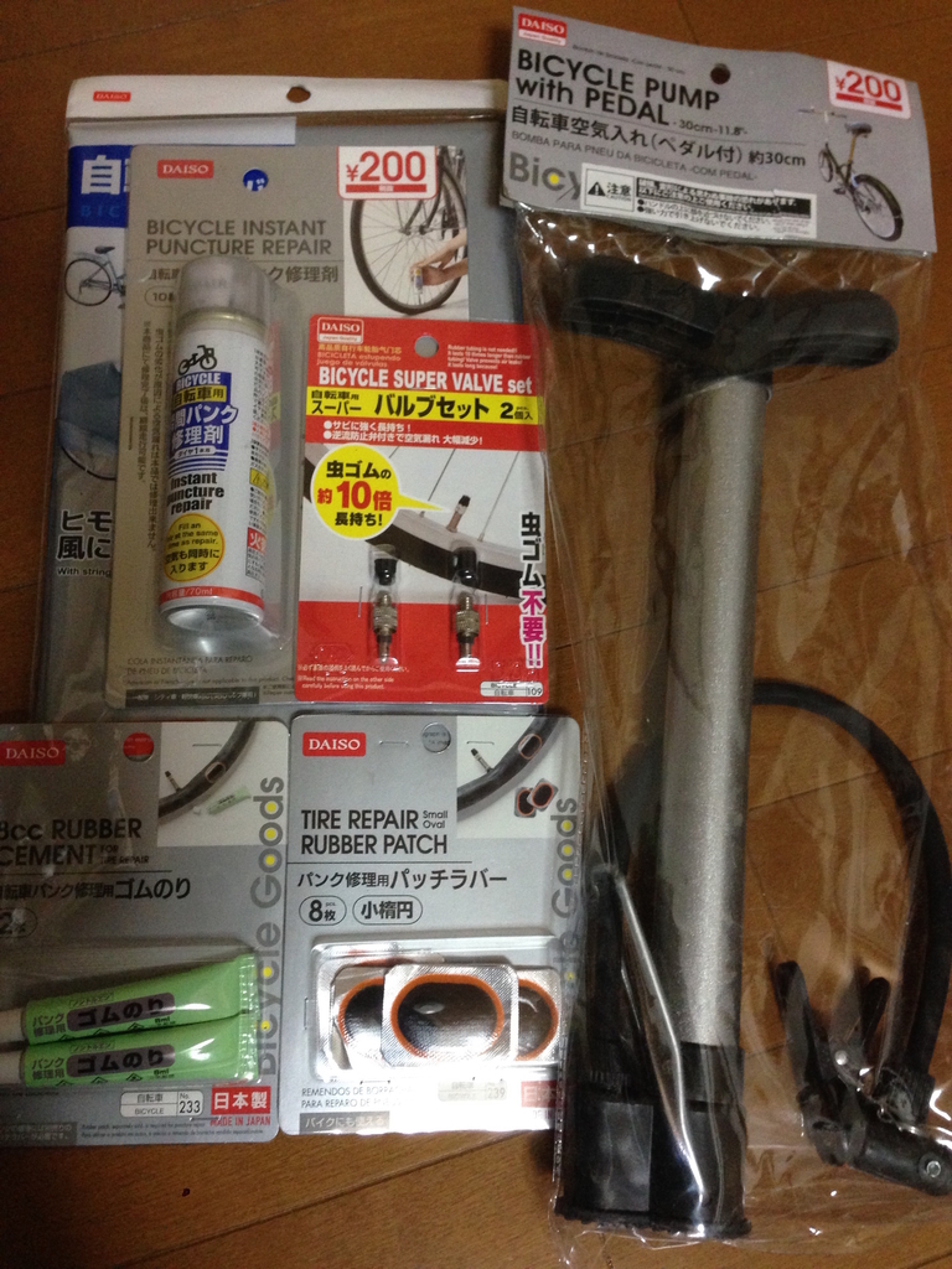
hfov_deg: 42.9
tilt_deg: -71.0
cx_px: 476
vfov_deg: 55.4
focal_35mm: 33
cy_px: 634
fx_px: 1210
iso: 320
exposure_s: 1/20
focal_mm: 4.12
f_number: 2.4
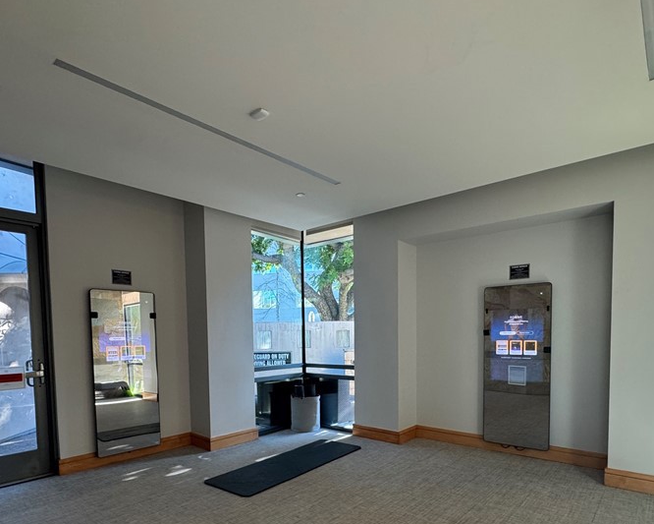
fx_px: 407
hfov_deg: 77.6
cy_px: 357
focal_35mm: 21
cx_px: 330
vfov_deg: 63.6
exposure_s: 1/99
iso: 200
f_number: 2.2
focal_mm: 2.22
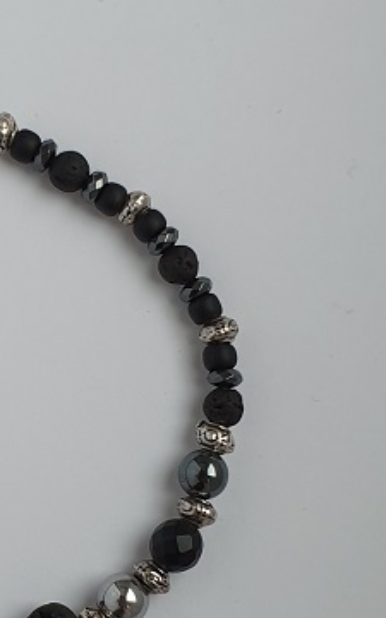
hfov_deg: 23.9
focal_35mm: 51
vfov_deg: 39.5
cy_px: 345
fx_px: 858
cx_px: -26
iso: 64
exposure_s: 1/100
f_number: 2.4
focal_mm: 4.32
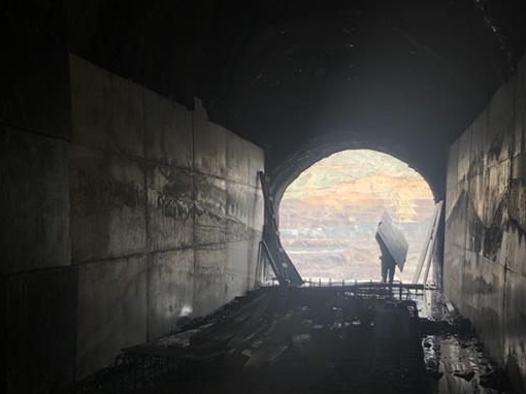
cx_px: 241
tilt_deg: -5.3
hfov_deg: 38.9
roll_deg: -0.5
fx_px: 744
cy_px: 289
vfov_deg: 29.2
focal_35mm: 49
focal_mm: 4
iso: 64
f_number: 1.8
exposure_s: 1/100
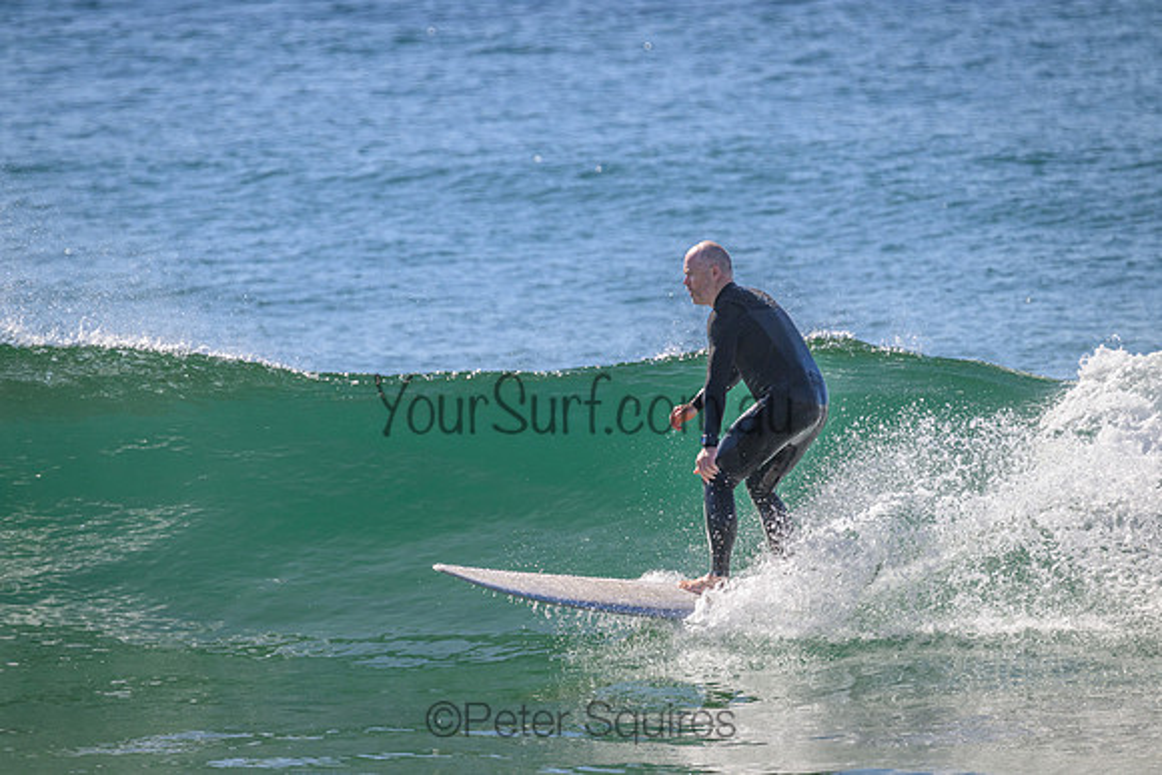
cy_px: 388
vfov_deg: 2.3
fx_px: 19693
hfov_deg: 3.4
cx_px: 581
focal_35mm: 610
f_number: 11
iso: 900
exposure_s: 1/1600
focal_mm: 610
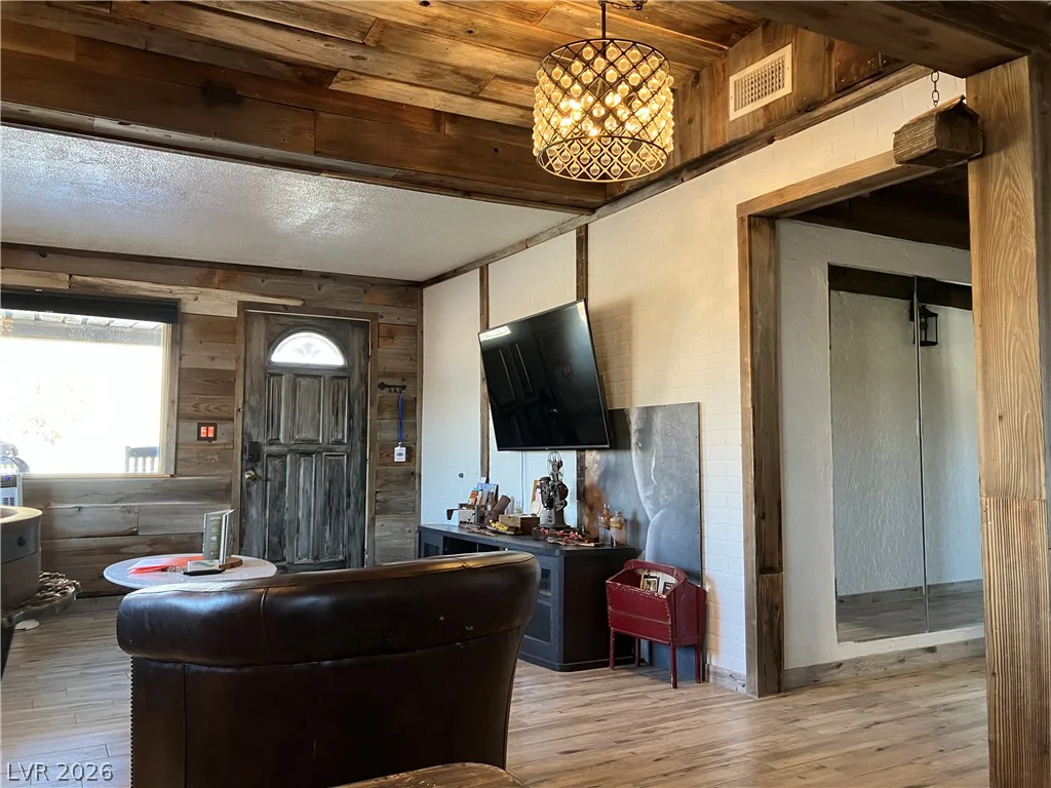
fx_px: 850
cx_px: 526
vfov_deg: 49.7
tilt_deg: +5.4
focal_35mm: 28
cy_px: 394
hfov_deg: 63.4
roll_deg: +0.2
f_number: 1.8
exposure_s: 1/60
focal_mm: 3.99
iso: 125
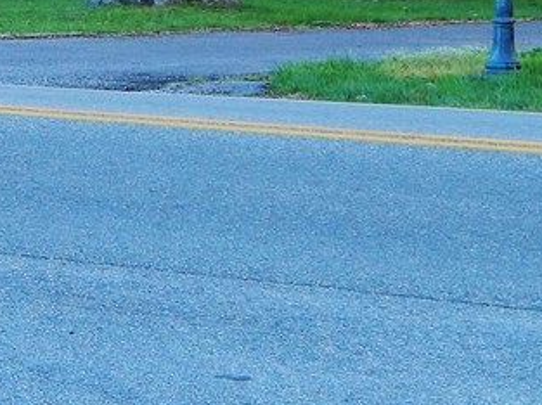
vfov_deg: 6.5
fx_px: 3535
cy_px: -175
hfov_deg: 8.6
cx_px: -255
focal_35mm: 226
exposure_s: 1/40
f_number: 4.1
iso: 125
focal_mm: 12.3
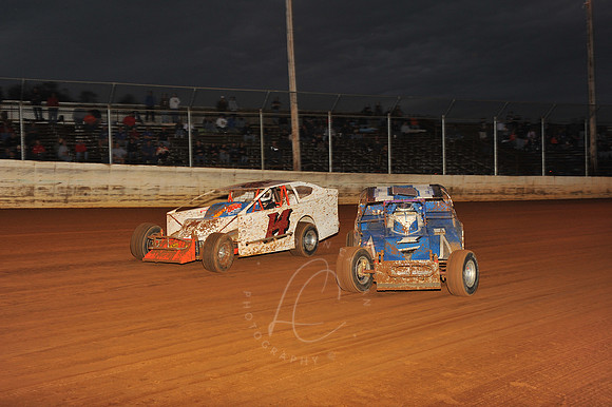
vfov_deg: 28.0
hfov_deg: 41.1
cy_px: 204
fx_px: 816
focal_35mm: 48
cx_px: 306
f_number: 7.1
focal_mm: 48
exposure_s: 1/320
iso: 800
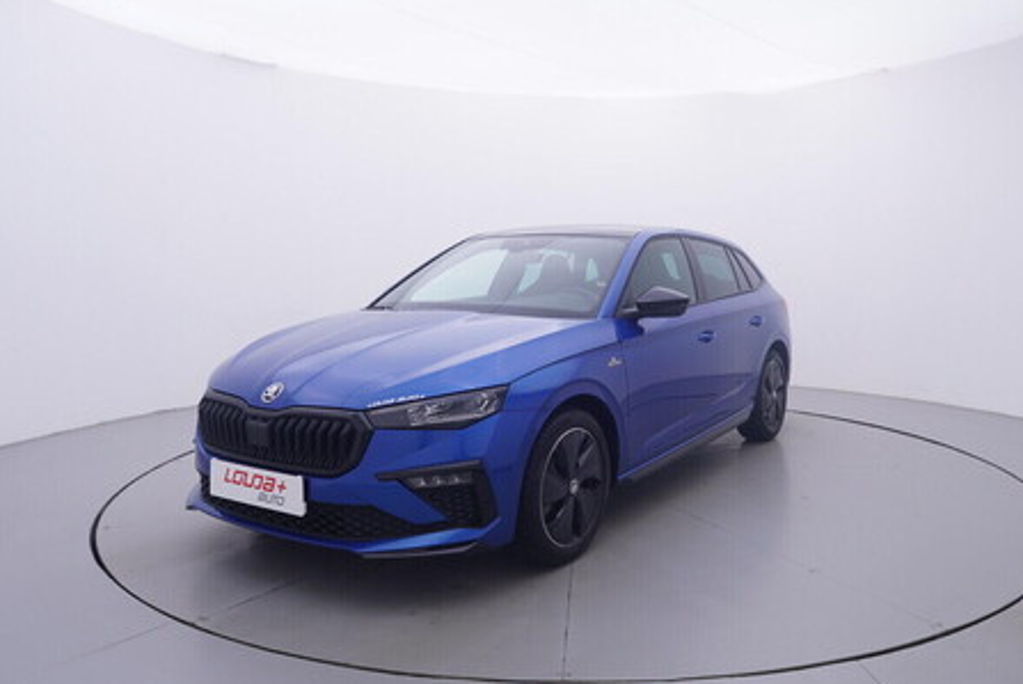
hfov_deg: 65.8
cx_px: 585
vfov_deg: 47.0
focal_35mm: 28
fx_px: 785
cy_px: 312
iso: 200
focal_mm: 15
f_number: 5
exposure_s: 1/80
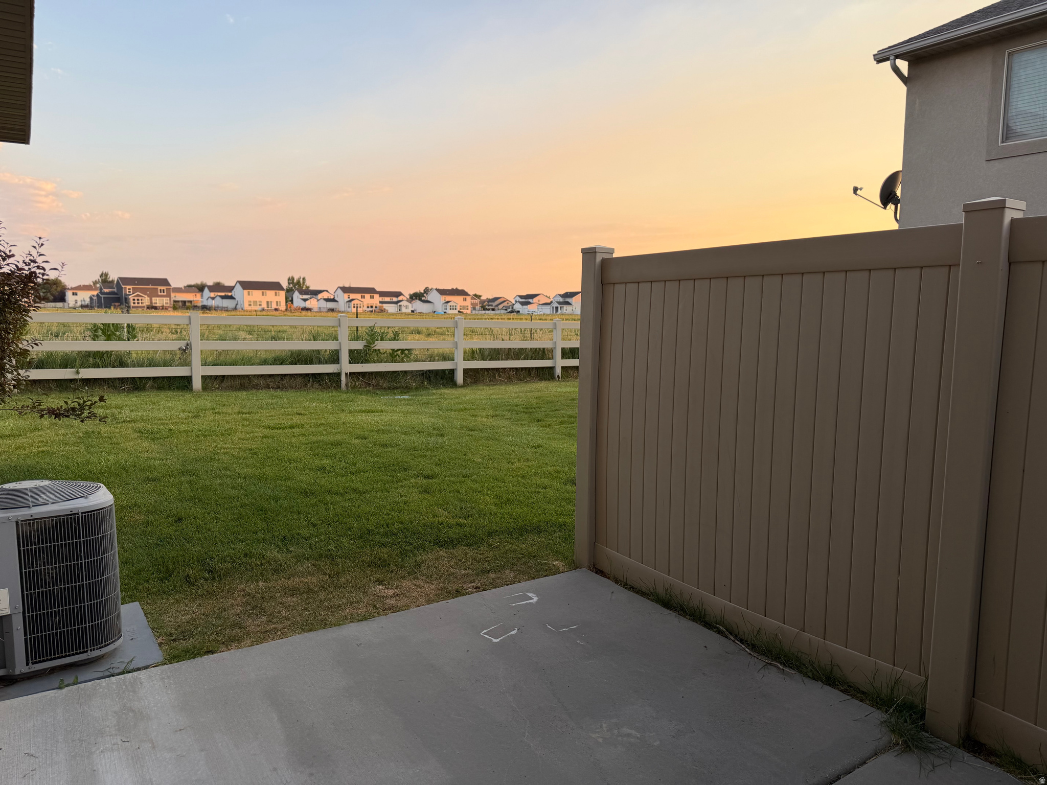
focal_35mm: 24
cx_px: 524
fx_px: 726
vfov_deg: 56.8
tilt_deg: -5.7
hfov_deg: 71.6
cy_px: 392
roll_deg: -0.3
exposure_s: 1/470
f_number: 1.78
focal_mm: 6.76
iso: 80
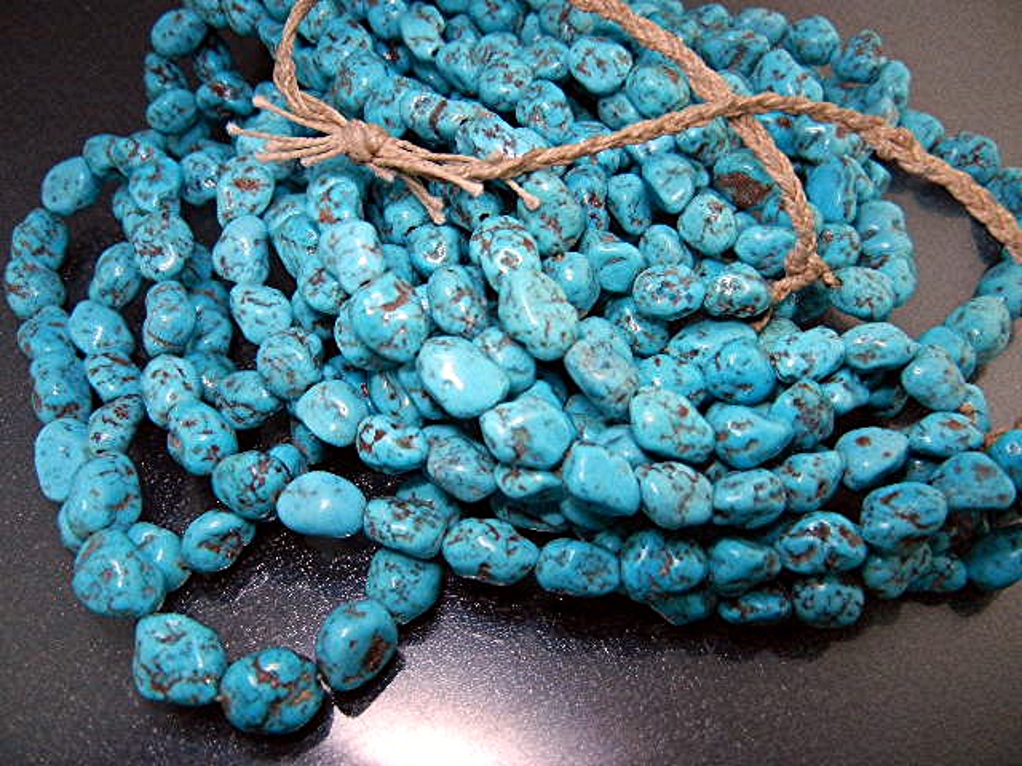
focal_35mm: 30
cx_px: 511
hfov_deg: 60.0
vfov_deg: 46.8
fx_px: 886
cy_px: 383
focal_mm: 5.4
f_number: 7
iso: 505
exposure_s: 1/30
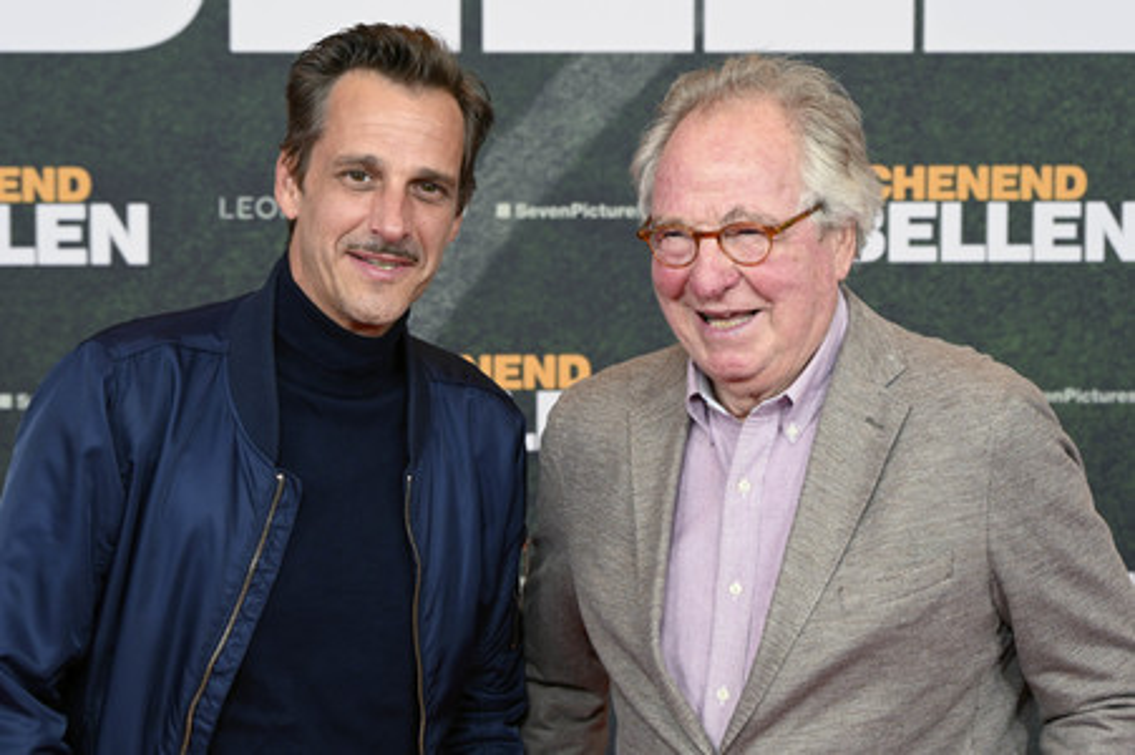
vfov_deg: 17.7
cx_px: 568
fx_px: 2426
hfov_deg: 26.3
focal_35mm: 77
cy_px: 378
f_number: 6.3
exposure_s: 1/200
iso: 1000
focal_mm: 77
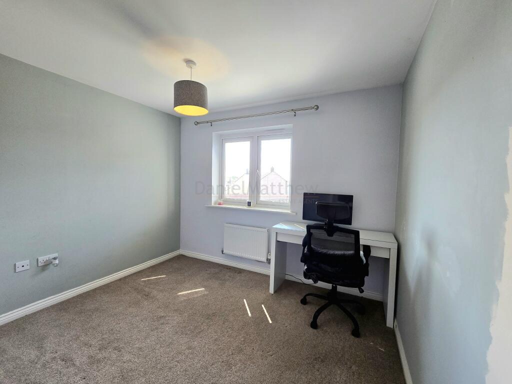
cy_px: 192
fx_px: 192
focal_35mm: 13
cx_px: 256
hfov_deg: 106.2
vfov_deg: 89.9
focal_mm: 2.2
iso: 100
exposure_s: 1/100
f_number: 2.2
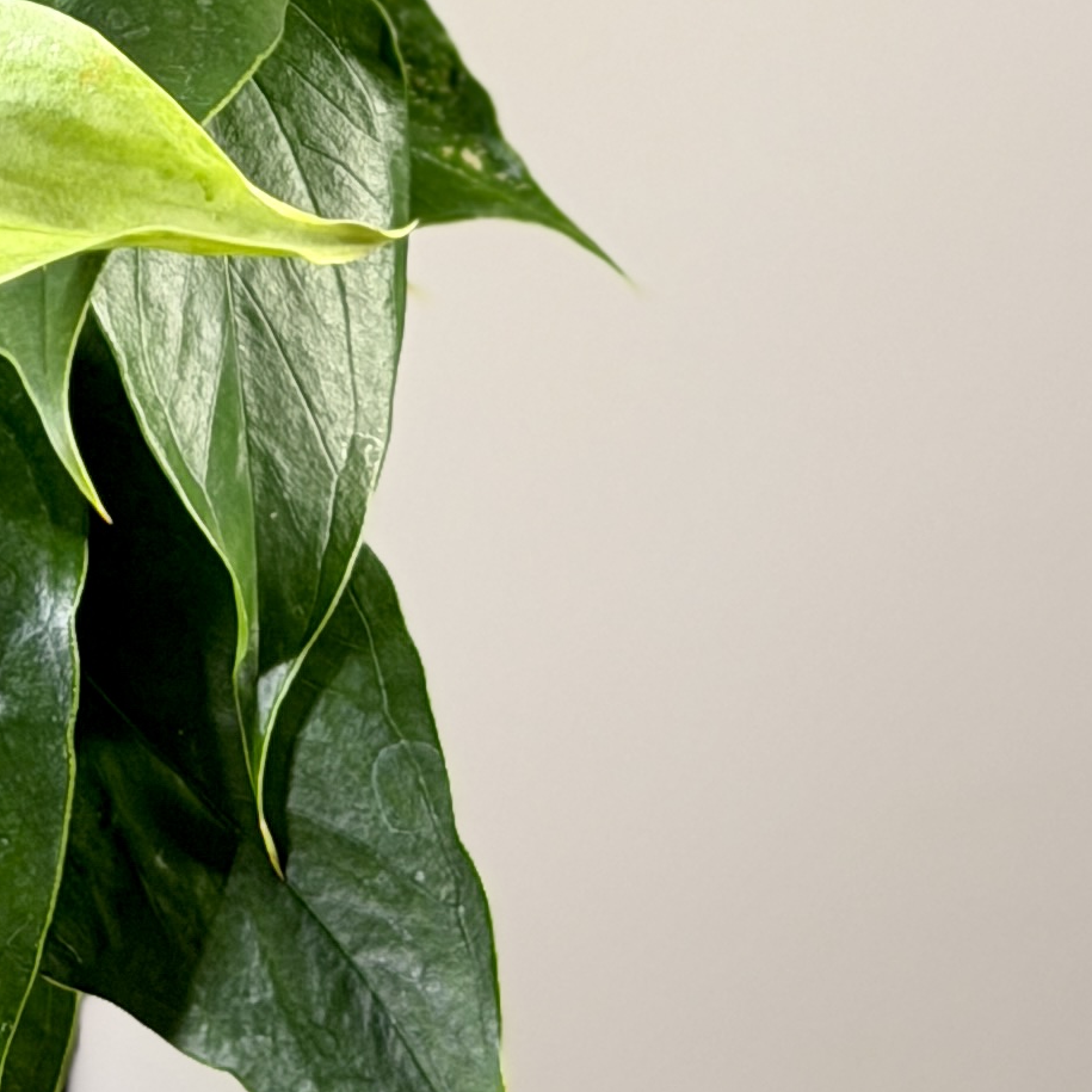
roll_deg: -0.5
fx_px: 6674
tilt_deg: -18.2
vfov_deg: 8.9
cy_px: -976
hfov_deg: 9.3
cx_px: 25
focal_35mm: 187
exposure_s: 1/50
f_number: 1.78
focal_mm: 6.76
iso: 64
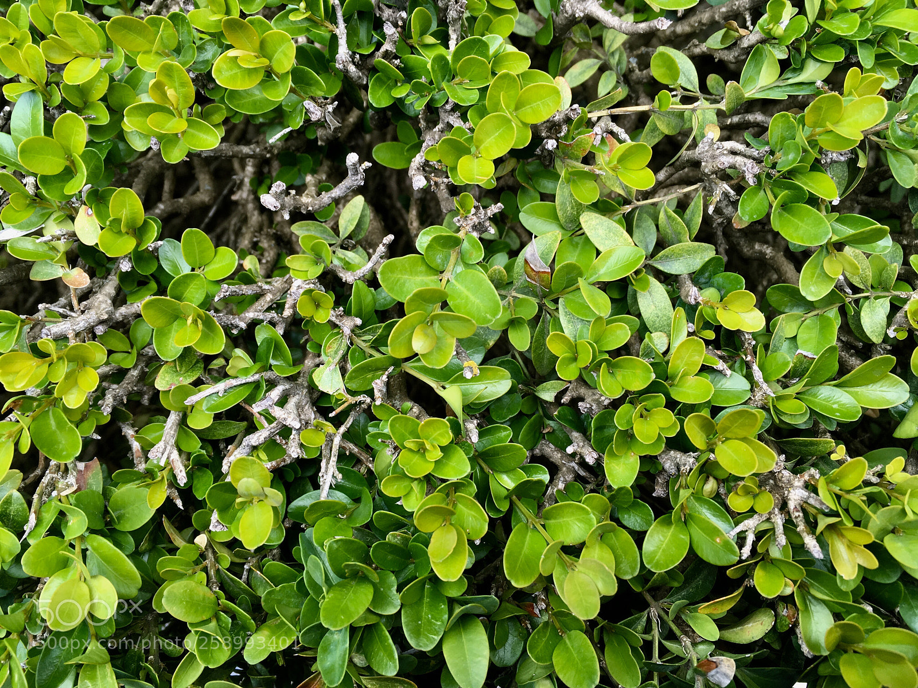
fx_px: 769
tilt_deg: -88.1
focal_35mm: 29
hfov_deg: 61.7
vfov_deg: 48.2
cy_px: 344
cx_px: 459
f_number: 2.2
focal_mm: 4.15
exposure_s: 1/100
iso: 25
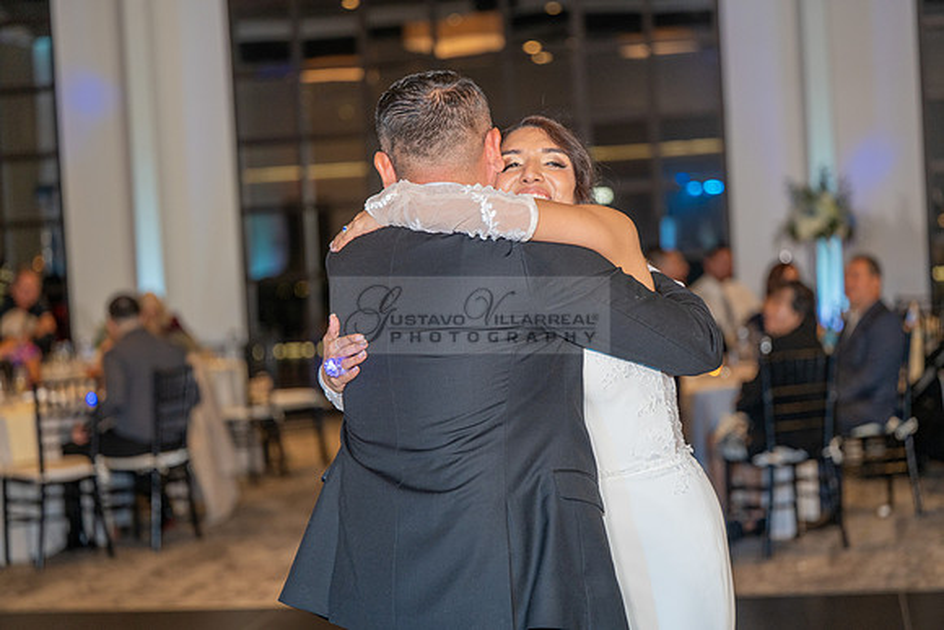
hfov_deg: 26.6
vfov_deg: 18.0
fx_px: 1993
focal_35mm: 76
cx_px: 472
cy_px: 315
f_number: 2.8
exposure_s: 1/125
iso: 1000
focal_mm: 76
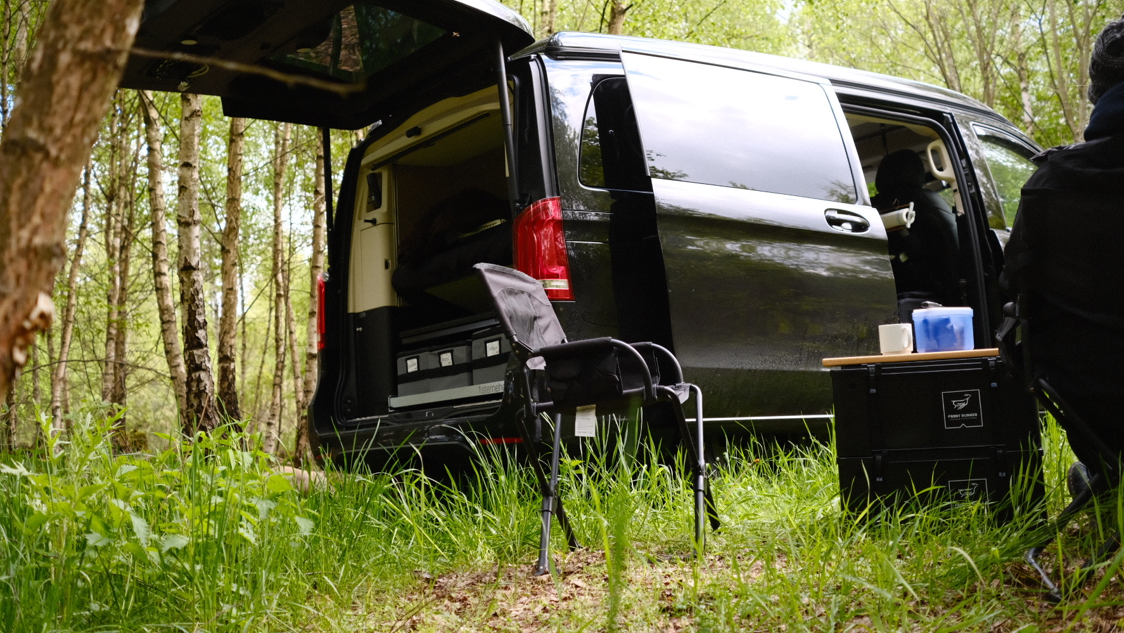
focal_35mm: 43
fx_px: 1282
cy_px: 261
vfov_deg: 27.7
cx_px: 562
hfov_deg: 47.4
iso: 320
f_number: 3.2
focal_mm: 27
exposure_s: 1/220
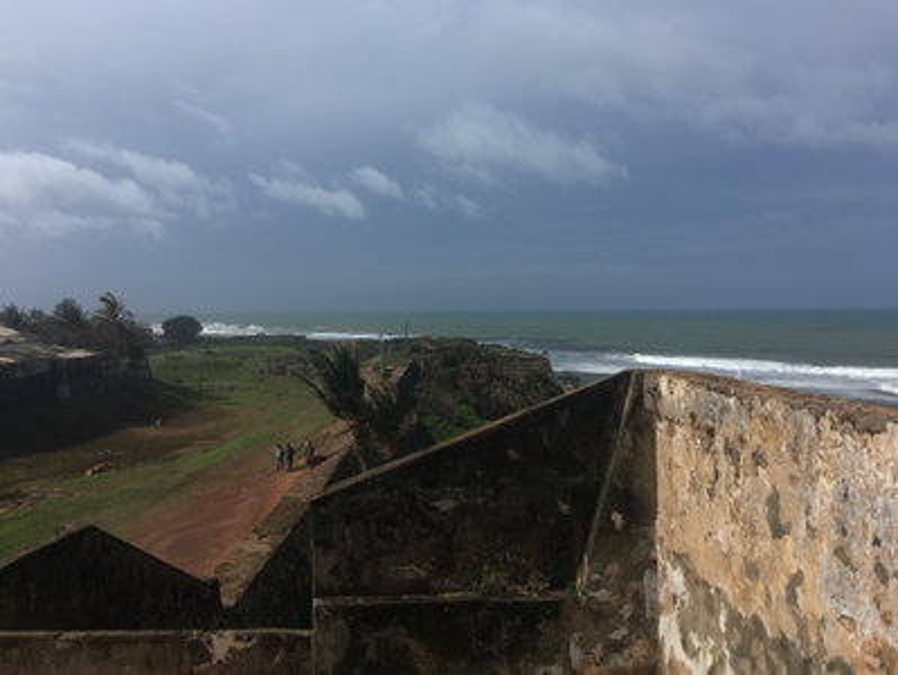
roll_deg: +1.2
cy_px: 338
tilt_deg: -4.9
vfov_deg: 48.3
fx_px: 753
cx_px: 449
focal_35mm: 29
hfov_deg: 61.6
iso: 25
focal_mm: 4.15
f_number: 2.2
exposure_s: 1/2404
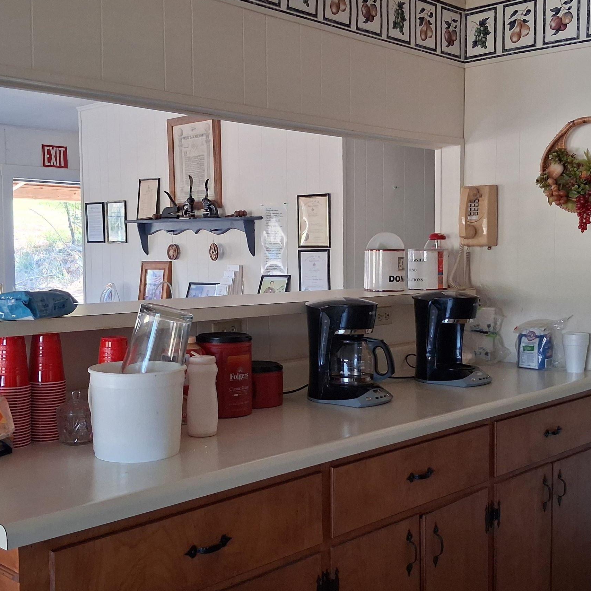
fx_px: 831
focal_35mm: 43
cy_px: 303
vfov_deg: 39.2
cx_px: 281
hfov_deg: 39.2
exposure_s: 1/100
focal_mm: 4
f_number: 1.8
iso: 320
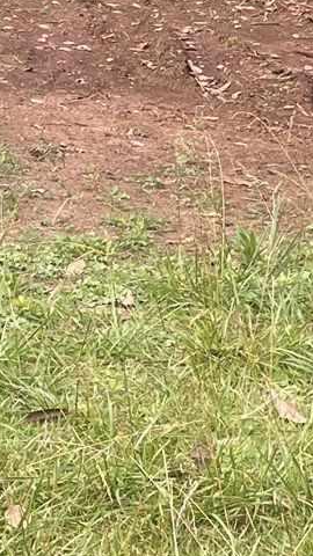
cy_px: -42
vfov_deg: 15.4
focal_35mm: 136
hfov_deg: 8.9
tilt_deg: -2.4
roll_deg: -1.9
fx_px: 2007
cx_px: 148
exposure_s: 1/121
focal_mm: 4.2
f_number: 1.6
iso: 80
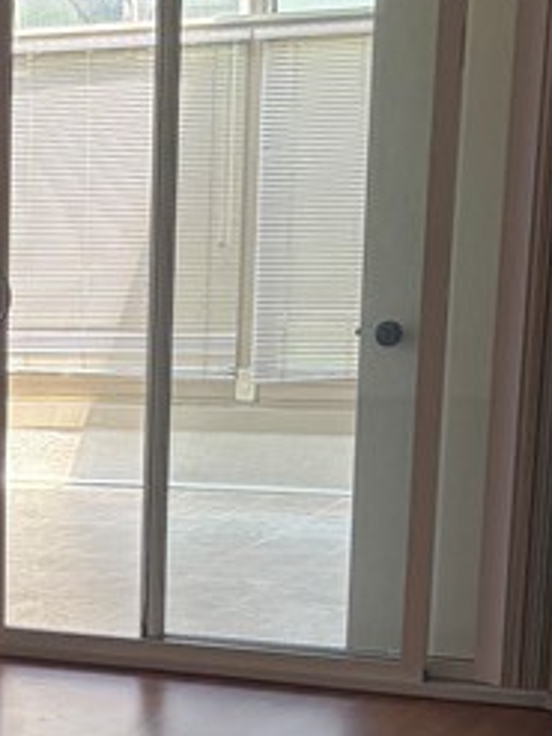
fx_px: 2298
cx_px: -409
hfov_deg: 12.6
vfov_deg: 17.7
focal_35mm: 108
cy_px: 766
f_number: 1.6
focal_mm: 5.96
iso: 100
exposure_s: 1/184
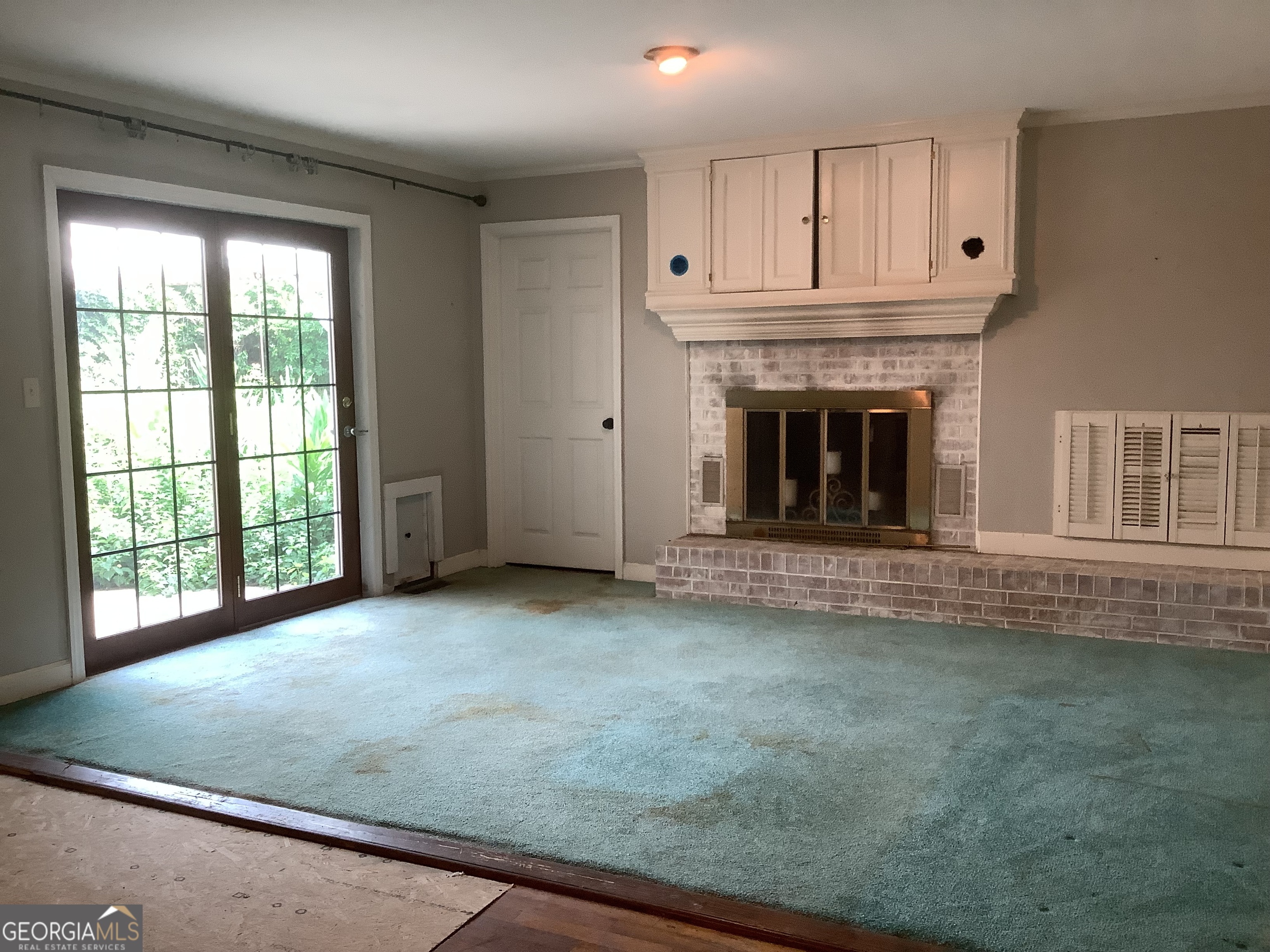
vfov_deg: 45.4
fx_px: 1137
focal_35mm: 31
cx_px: 635
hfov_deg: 58.4
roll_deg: +0.9
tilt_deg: -6.3
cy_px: 476
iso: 125
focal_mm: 3.3
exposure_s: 1/60
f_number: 2.4
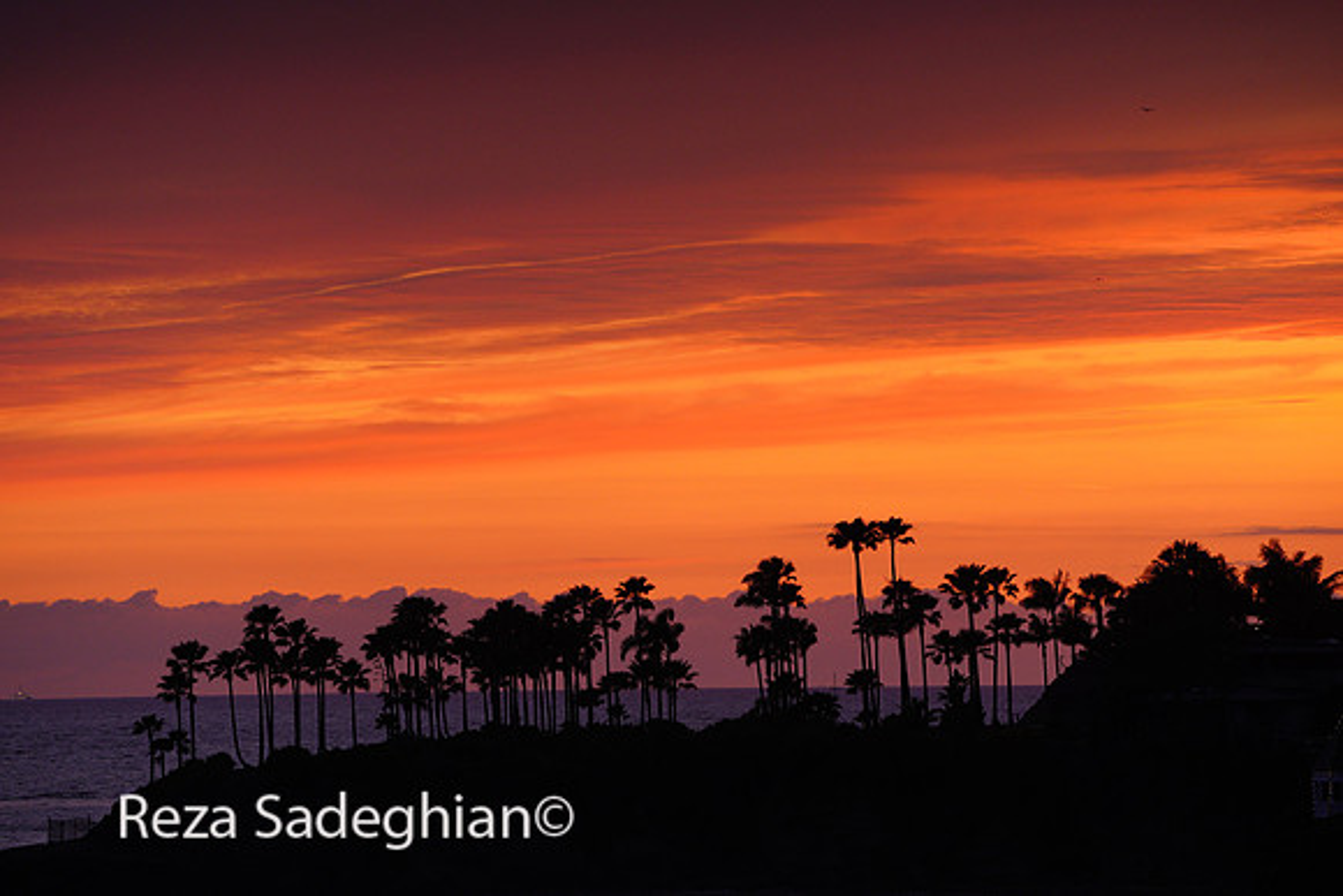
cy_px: 448
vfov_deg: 6.8
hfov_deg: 10.1
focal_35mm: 203
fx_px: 7574
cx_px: 672
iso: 800
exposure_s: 1/15
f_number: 8
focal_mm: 203
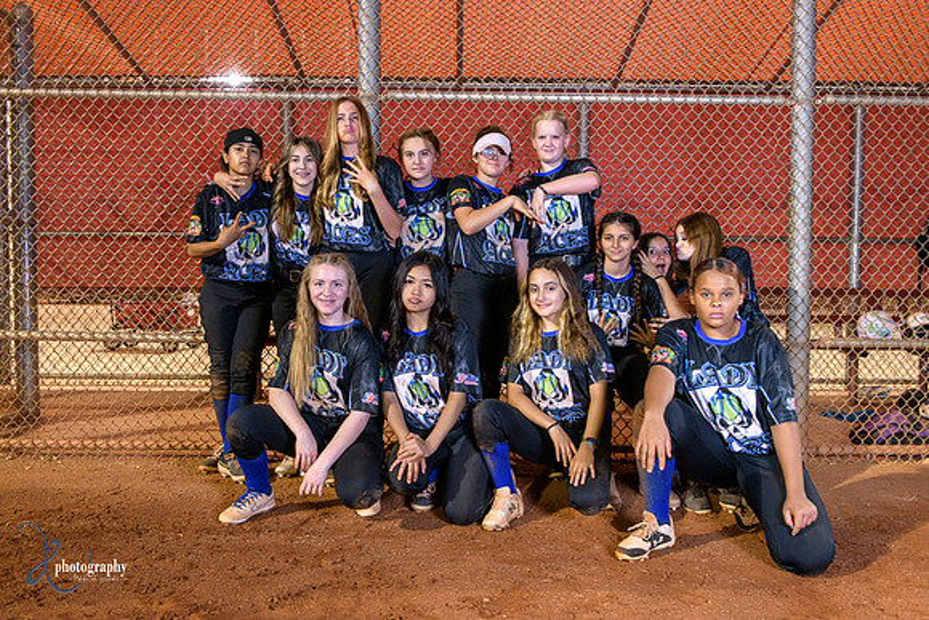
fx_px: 826
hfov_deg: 58.7
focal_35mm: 32
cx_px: 464
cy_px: 310
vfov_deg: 41.1
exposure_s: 1/80
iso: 2000
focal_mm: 32
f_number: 5
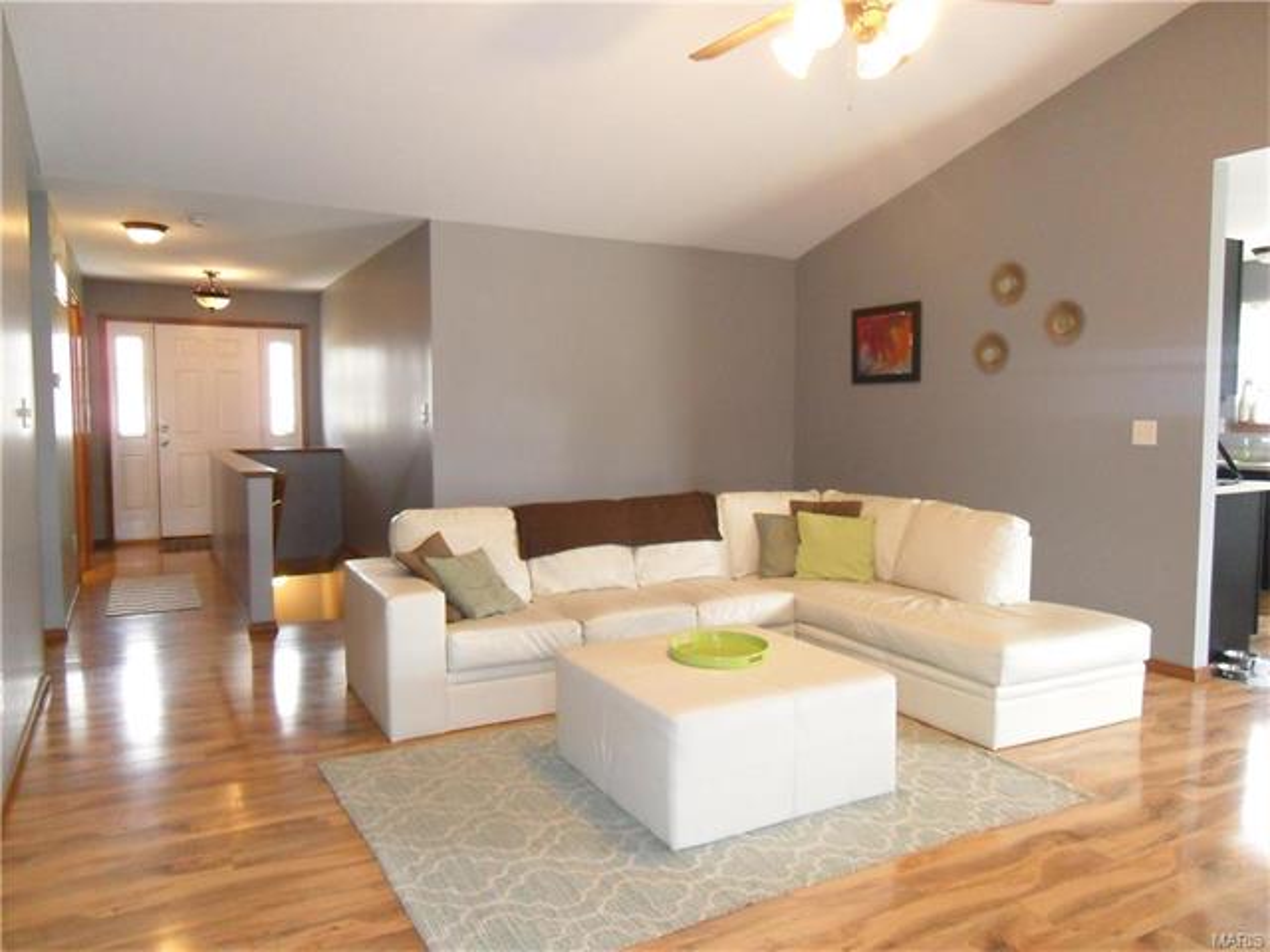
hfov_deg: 71.6
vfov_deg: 56.8
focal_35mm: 24
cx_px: 635
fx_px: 881
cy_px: 476
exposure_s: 1/45
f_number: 2.8
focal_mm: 4.3
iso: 320
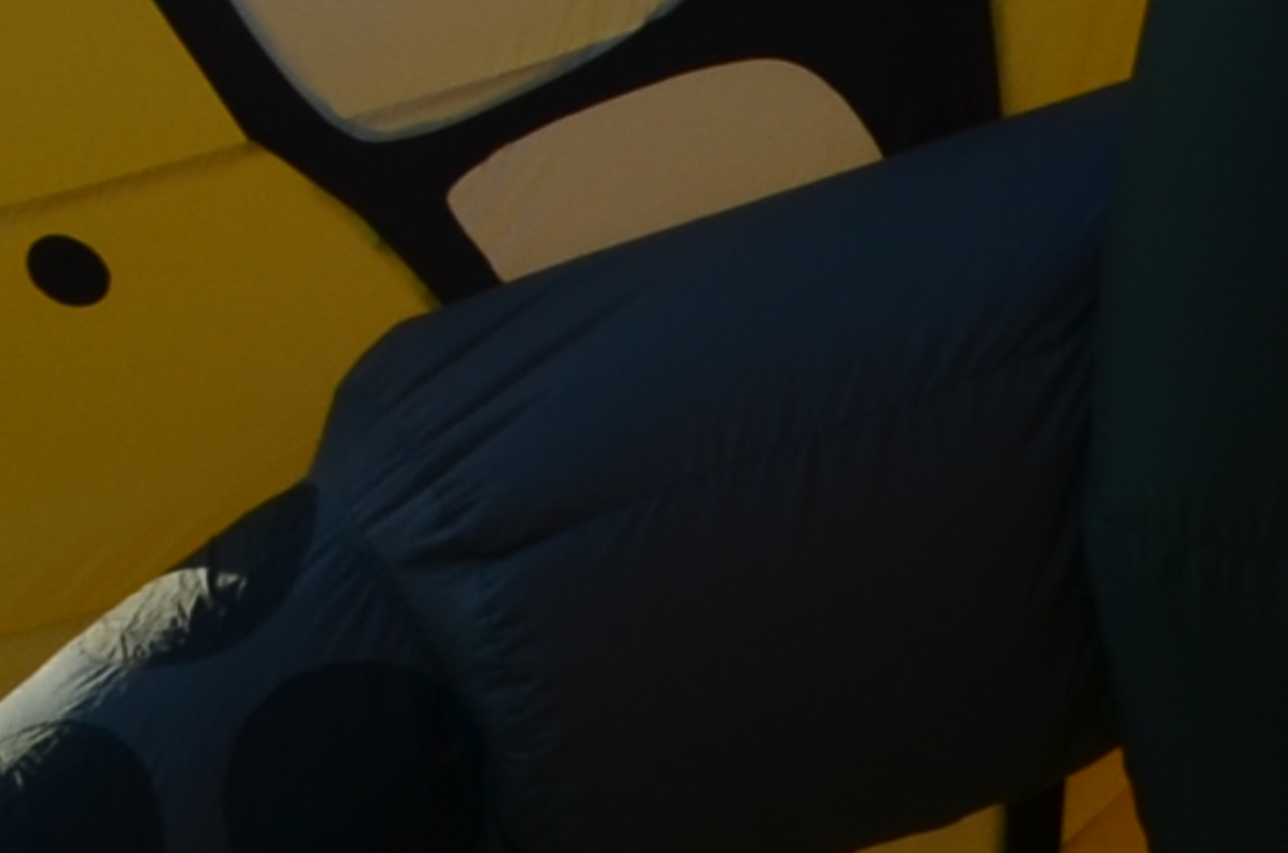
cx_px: 3464
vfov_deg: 4.4
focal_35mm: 308
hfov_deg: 6.3
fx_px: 10994
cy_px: -302
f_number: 8
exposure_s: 1/250
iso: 110
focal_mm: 26
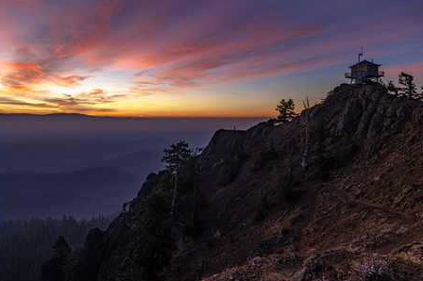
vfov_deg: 51.2
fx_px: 294
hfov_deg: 71.5
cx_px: 209
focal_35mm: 25
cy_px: 132
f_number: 7.1
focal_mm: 20
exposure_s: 1/8
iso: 64
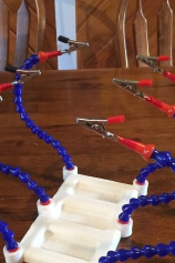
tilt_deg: -35.2
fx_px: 372
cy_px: 181
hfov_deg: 26.4
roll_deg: +3.3
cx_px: 72
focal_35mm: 51
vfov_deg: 38.3
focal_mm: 4.15
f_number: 2.2
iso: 64
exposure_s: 1/4
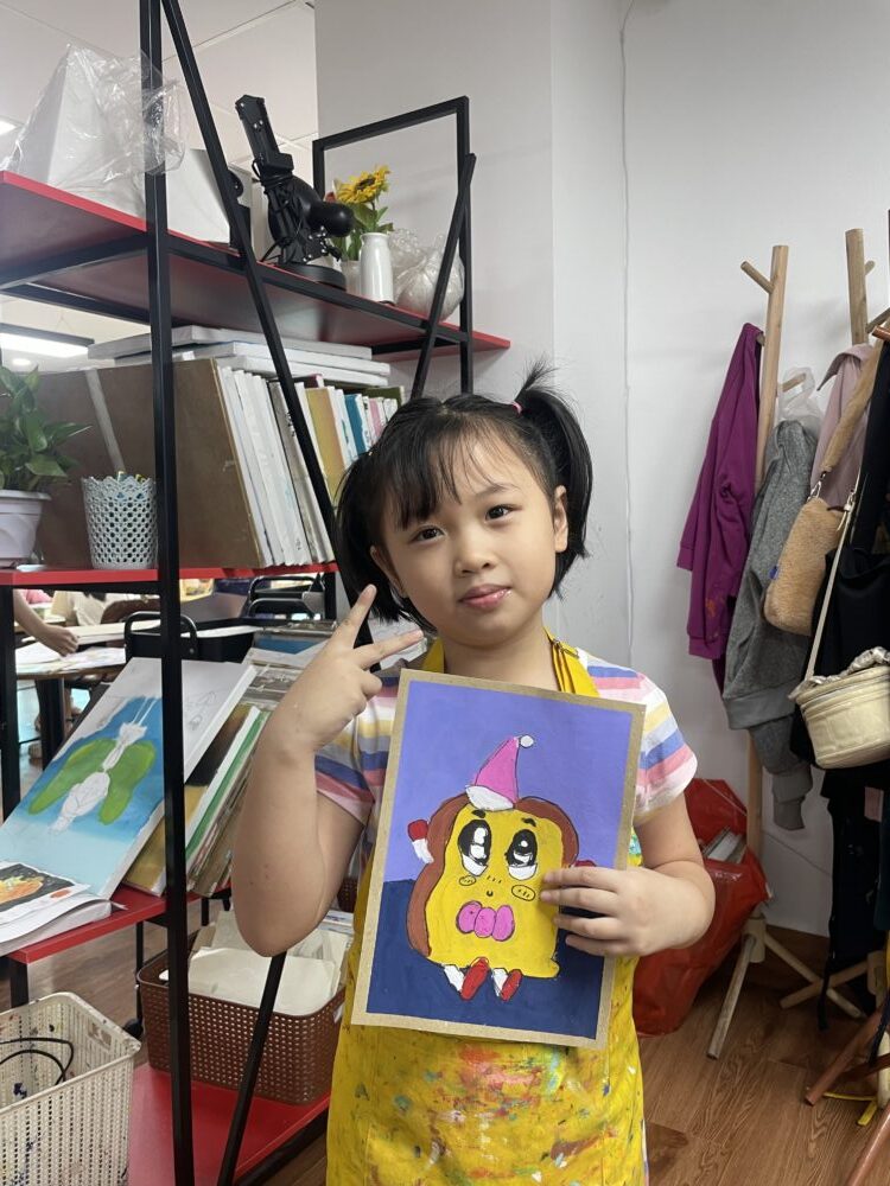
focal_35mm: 26
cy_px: 593
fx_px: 891
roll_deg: +1.0
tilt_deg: -3.4
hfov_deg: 53.1
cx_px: 445
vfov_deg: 67.3
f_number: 1.6
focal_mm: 4.2
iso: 64
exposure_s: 1/50
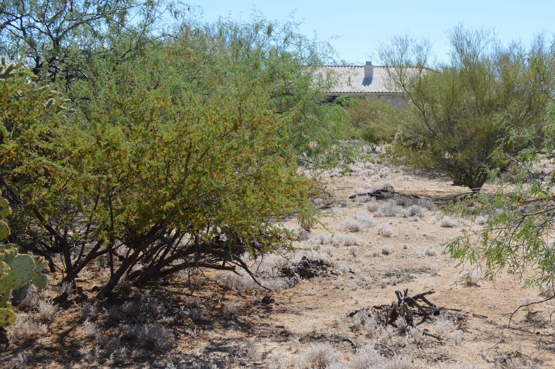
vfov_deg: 24.5
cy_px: 211
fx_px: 847
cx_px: 411
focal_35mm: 55
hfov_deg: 35.5
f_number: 8
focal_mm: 24
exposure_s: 1/250
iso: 100
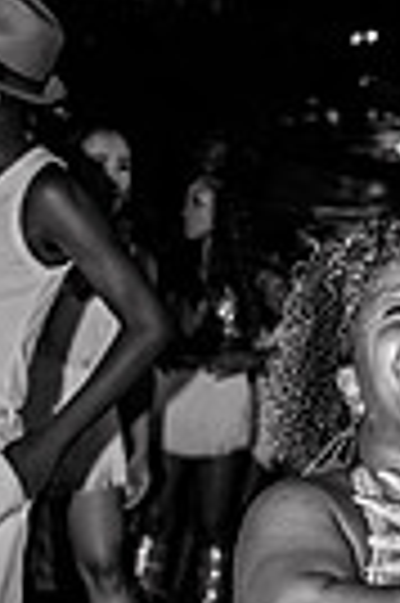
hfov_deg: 10.4
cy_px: 603
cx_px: 387
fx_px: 2189
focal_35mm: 131
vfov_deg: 15.4
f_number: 4
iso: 320
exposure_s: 1/25
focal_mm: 39
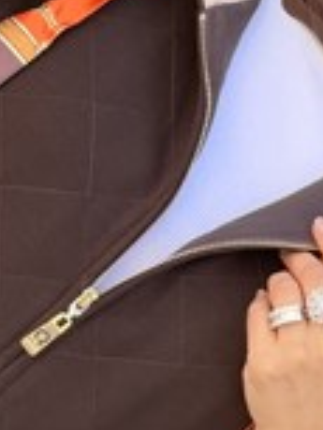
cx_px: -169
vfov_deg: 5.7
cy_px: 440
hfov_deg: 4.2
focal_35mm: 349
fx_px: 4336
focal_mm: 16.89
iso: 125
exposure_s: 1/121
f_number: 2.8
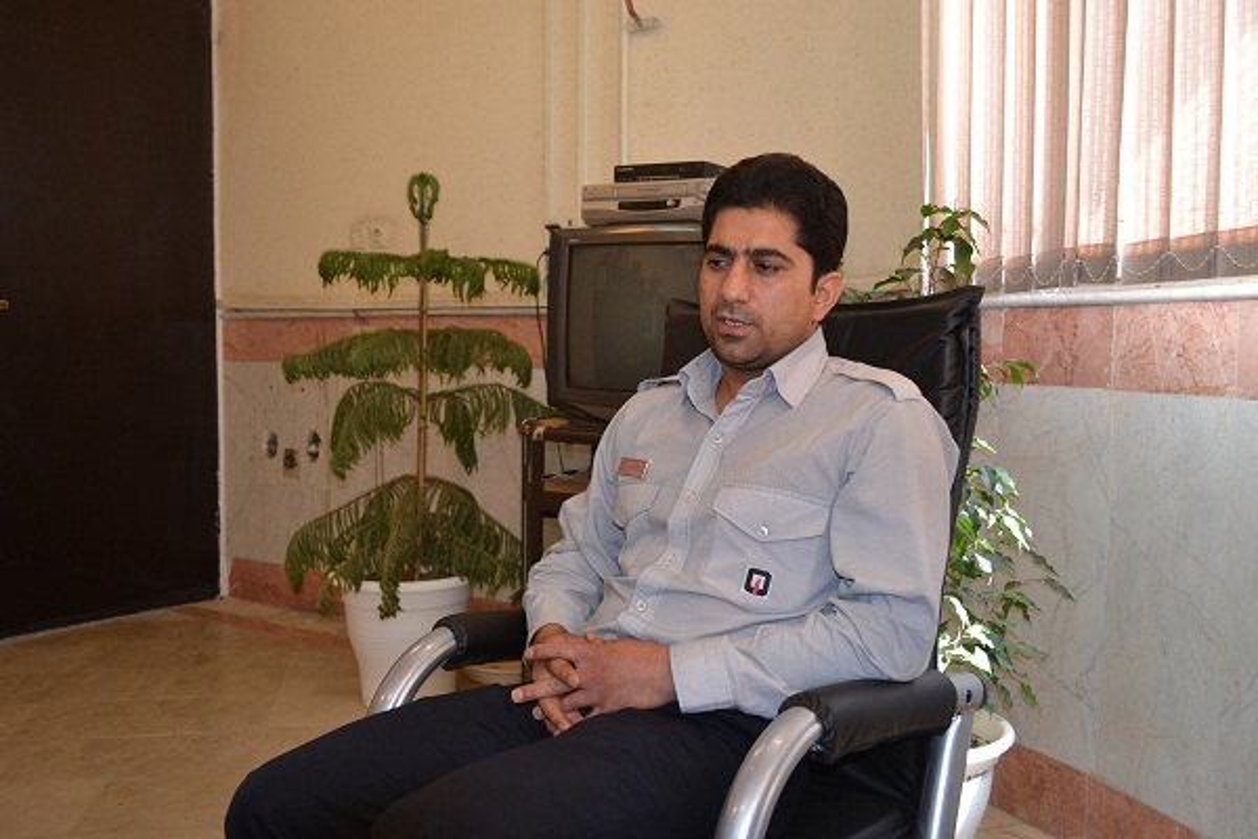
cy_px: 420
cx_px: 629
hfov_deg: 53.1
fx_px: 1258
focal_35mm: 36
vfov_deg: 36.9
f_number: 4
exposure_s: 1/80
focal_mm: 24
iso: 400
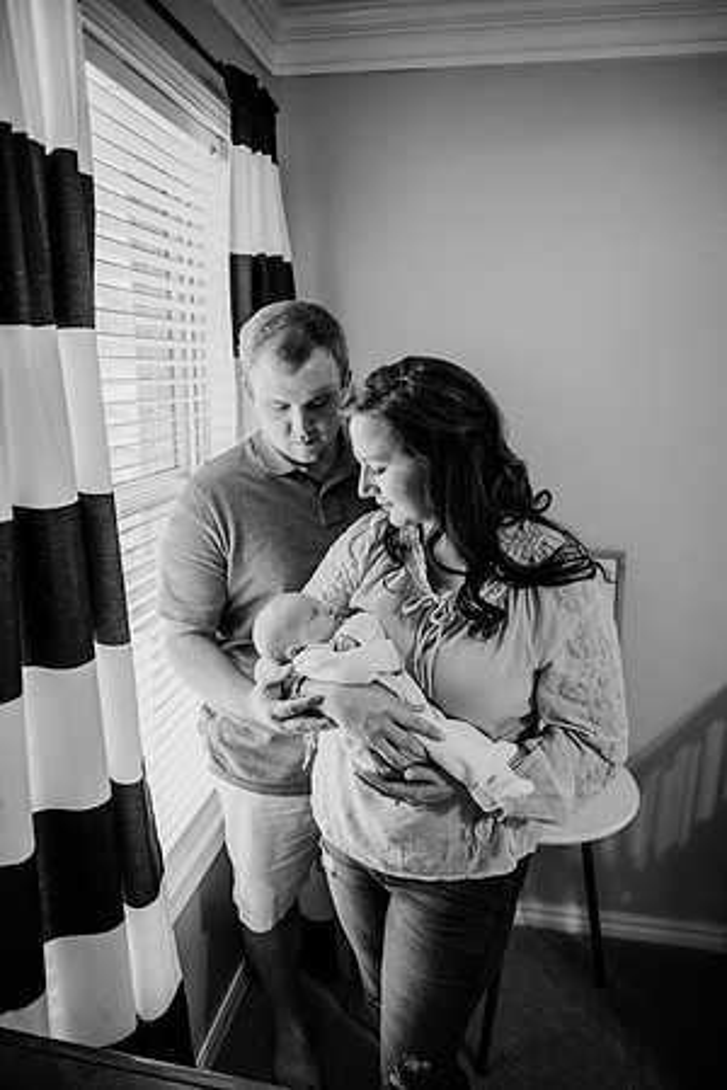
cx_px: 364
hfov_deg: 53.1
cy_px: 545
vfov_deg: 73.7
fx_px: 727
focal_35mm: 24
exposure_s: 1/160
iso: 500
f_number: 2.2
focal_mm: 24
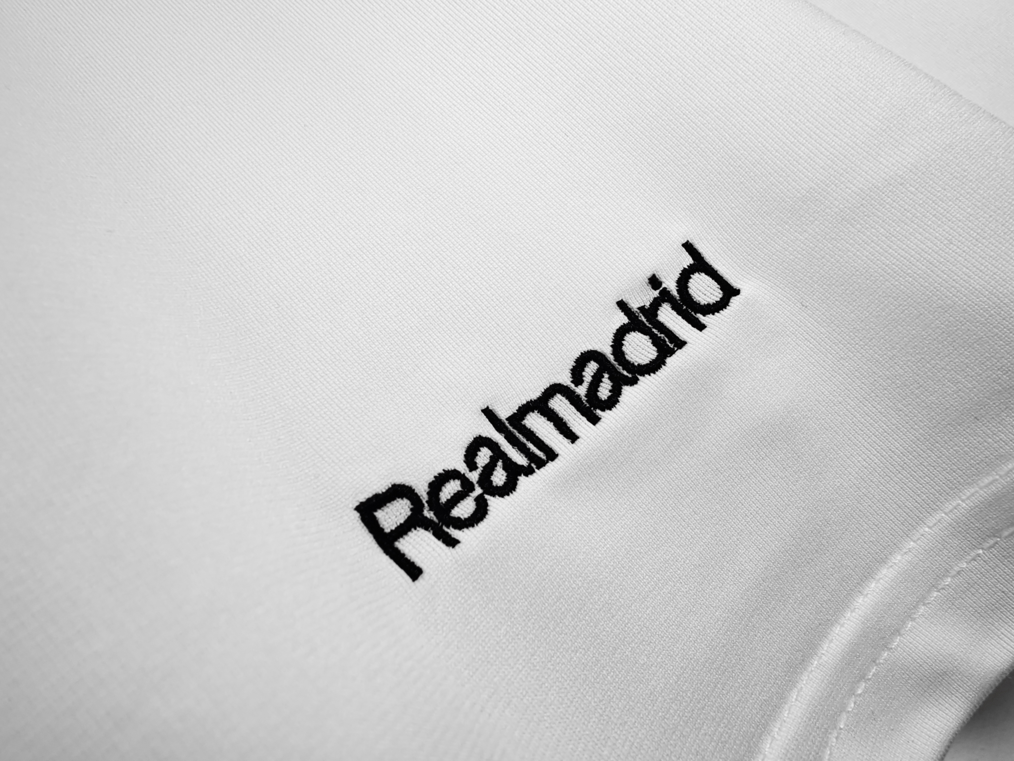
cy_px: 380
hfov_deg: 73.9
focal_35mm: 23
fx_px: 674
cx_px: 507
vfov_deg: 58.9
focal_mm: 2.59
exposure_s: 1/100
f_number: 2.2
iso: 112
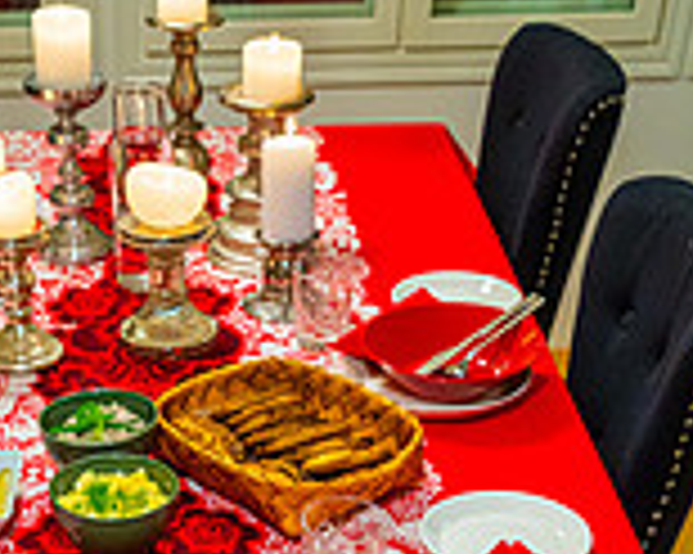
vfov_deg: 19.8
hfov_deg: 28.3
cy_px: 851
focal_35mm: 66
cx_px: 166
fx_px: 1353
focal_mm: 24
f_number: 4
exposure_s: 1/100
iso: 1600
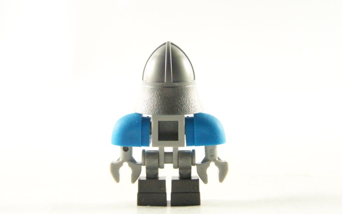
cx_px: 171
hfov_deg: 27.8
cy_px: 103
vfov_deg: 17.6
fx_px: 690
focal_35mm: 74
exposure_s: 1/60
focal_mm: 11.5
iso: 400
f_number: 3.2
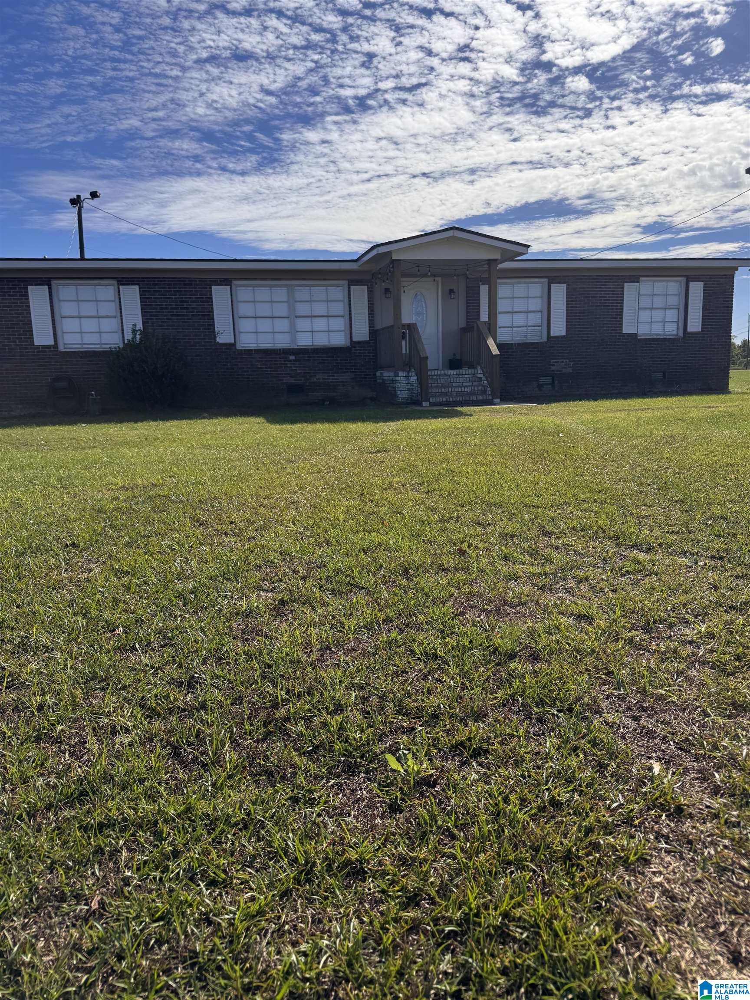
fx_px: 693
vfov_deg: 71.6
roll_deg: +2.2
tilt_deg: -10.5
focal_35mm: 24
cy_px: 500
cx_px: 375
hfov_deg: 56.8
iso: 80
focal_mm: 6.76
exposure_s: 1/5814
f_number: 1.78
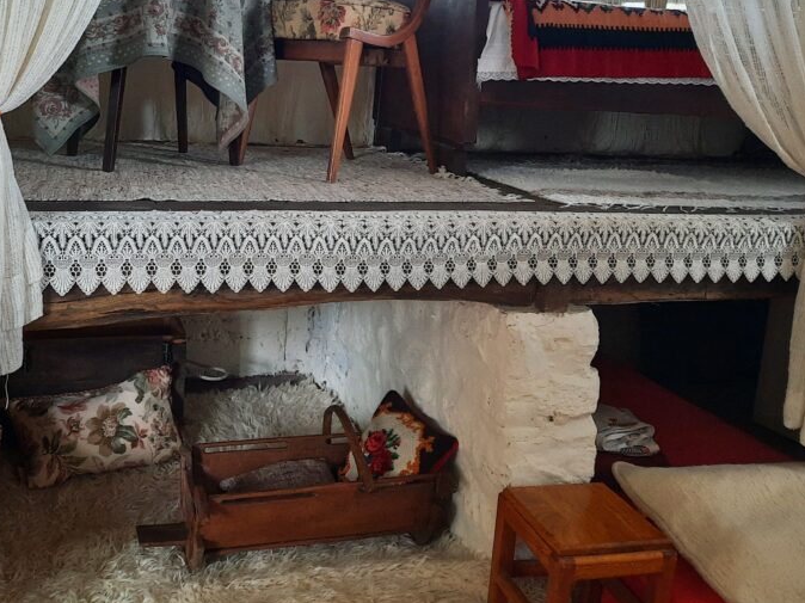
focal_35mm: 38
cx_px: 315
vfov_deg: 36.8
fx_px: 883
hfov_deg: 48.6
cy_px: 149
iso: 250
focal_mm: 4.6
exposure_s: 1/60
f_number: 2
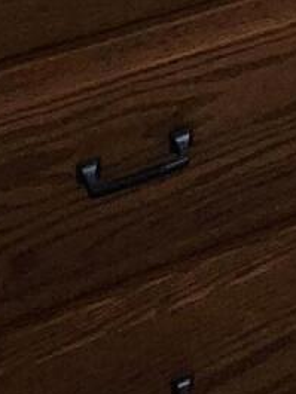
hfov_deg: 13.6
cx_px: 525
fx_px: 1116
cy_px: -703
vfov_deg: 12.3
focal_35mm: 98
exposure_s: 1/60
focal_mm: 2.2
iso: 320
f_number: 2.2
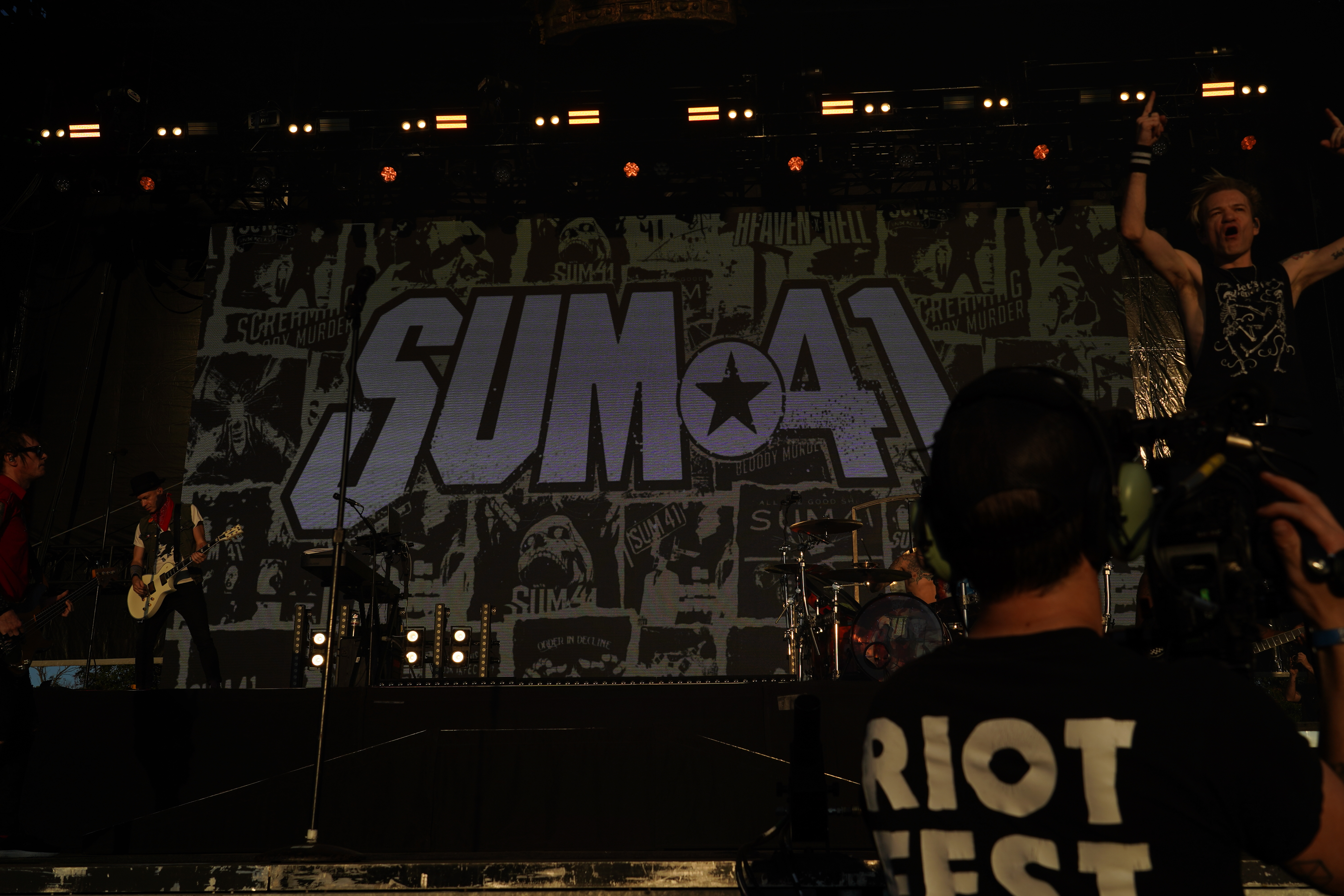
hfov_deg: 55.8
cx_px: 672
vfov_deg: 38.9
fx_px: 1269
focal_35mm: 34
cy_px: 448
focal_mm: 34
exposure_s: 1/1250
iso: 100
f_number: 8
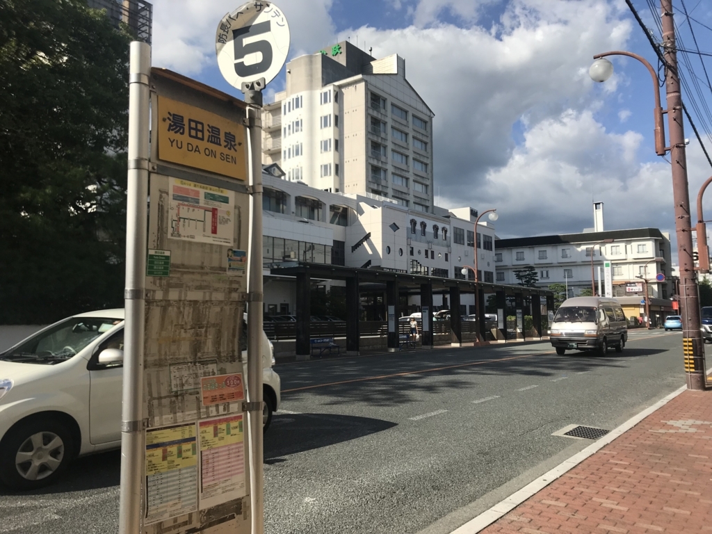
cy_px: 267
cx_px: 356
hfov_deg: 63.4
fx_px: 576
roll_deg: +1.1
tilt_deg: +7.4
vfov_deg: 49.7
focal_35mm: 28
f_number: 1.8
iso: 20
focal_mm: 3.99
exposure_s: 1/2660
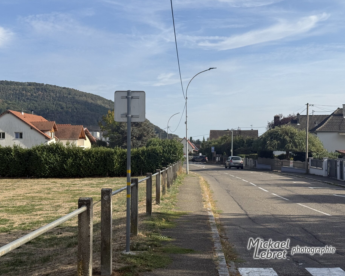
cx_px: 180
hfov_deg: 36.6
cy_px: 137
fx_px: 521
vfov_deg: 29.7
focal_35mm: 51
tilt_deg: +1.4
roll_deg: -0.2
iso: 64
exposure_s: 1/4587
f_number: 1.78
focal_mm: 6.76
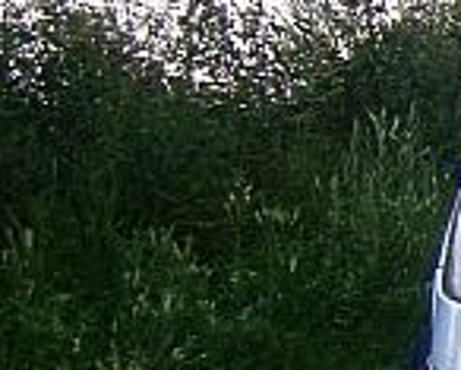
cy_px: 335
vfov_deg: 11.1
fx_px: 1898
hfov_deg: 10.8
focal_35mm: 139
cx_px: 1241
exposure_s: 1/40
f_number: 2.8
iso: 80
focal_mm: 4.7
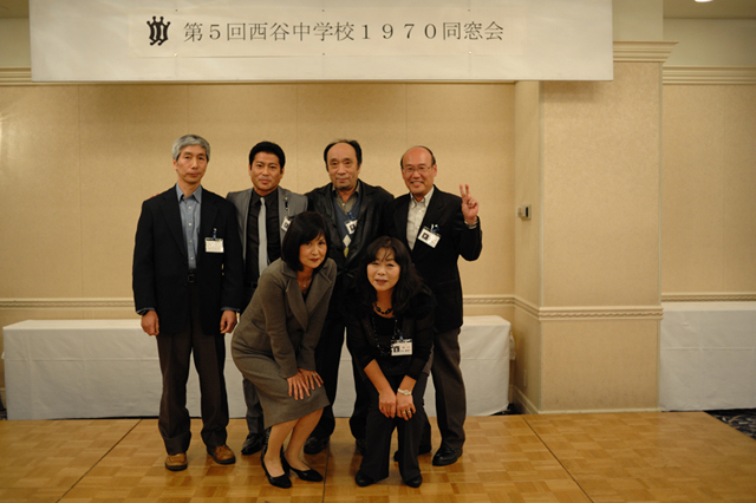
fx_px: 735
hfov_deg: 54.5
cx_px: 378
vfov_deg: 37.8
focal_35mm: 35
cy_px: 252
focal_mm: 35
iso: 1600
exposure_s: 1/100
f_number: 2.8
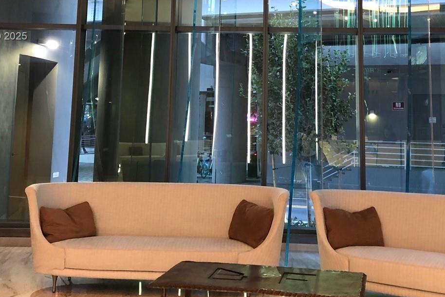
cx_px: 261
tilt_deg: +8.2
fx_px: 630
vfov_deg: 25.7
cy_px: 37
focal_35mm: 51
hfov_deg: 38.8
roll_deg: -1.0
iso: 50
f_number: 1.8
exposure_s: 1/15
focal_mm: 3.99
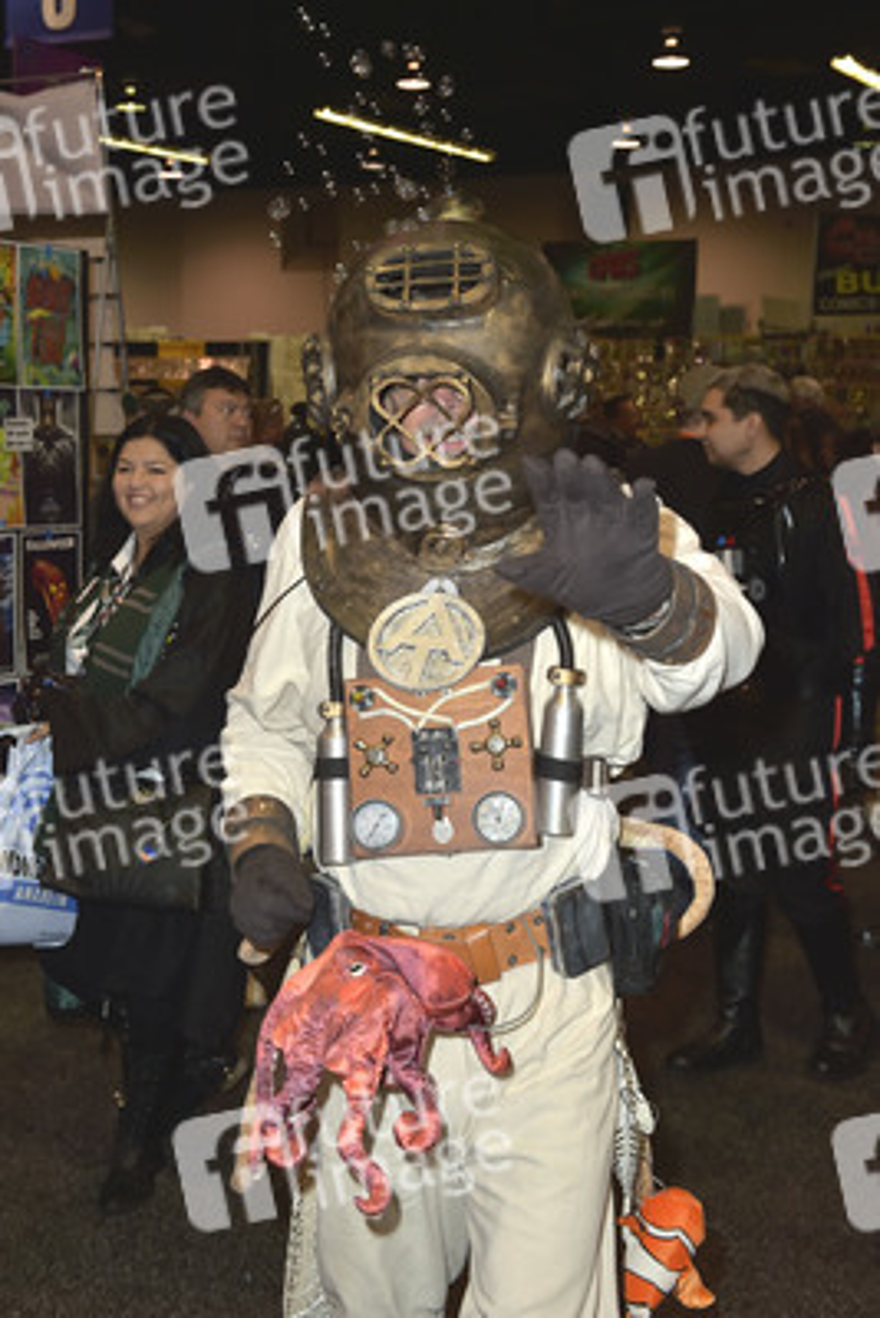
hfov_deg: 26.0
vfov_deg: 38.2
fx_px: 1905
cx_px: 440
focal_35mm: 52
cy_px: 659
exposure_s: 1/250
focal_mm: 52
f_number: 6.3
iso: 250
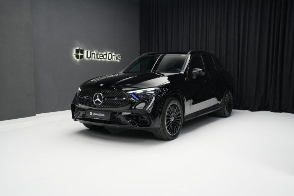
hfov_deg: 54.4
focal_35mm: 35
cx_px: 147
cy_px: 98
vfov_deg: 37.9
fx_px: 286
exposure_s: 1/40
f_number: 6.3
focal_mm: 35
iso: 2500
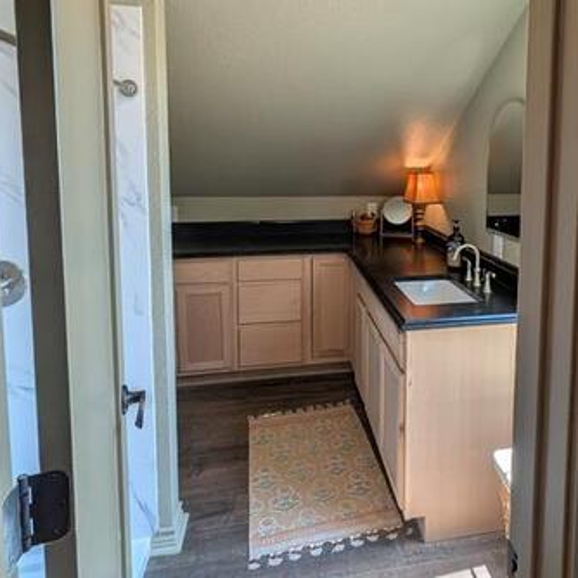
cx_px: 370
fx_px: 416
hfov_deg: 68.3
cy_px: 194
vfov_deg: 67.8
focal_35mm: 22
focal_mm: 1.54
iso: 47
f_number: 2.2
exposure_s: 1/88.7
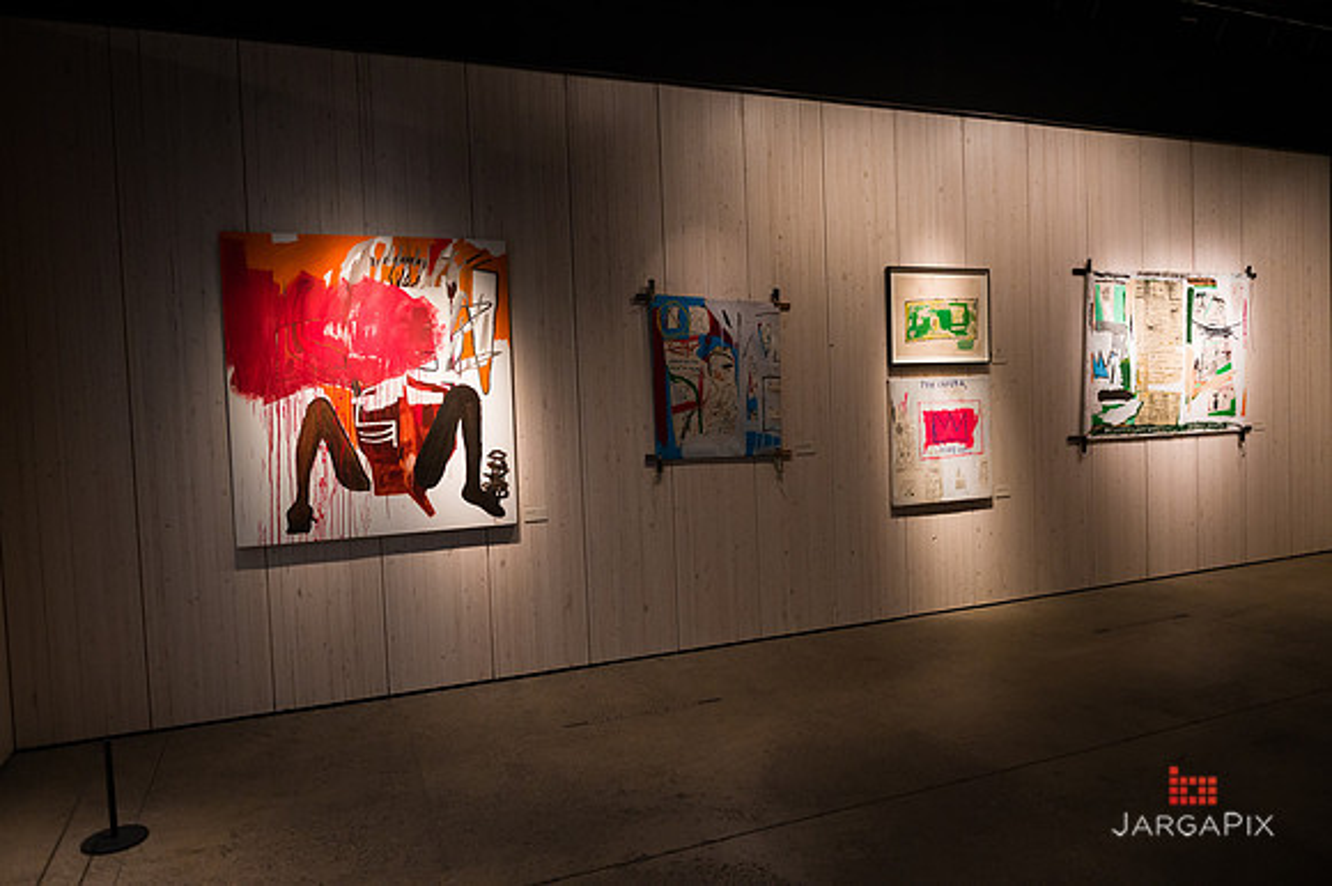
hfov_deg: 73.8
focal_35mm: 24
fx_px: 887
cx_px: 666
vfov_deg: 53.1
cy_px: 443
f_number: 3.2
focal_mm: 24
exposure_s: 1/500
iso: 3200
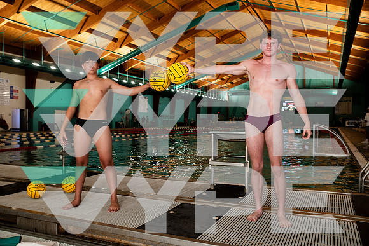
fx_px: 349
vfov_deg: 38.9
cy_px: 123
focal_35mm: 34
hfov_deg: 55.8
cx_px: 184
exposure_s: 1/200
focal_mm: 34
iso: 800
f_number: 5
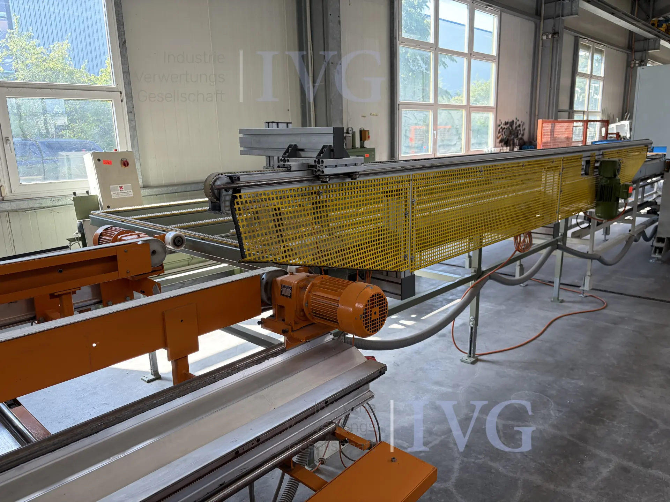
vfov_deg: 53.1
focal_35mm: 26
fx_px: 503
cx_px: 335
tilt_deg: -12.4
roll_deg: +1.8
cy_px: 251
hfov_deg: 67.3
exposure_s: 1/121
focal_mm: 5.96
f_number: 1.6
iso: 64
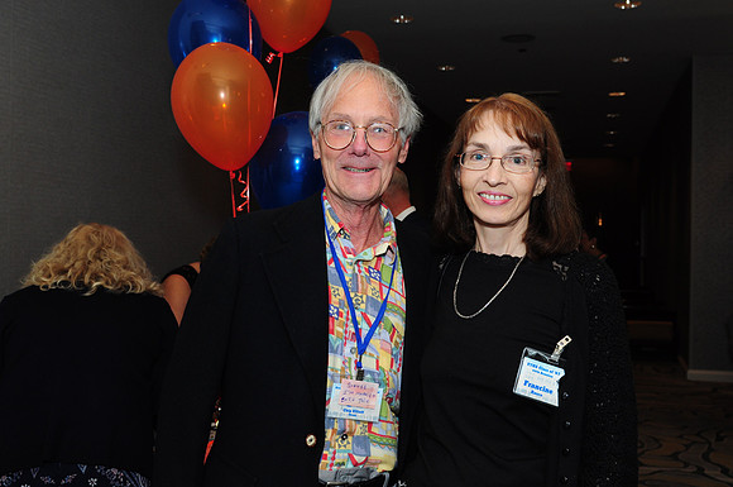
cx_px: 366
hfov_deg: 49.6
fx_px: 793
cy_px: 244
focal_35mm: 39
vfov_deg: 34.1
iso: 500
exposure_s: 1/60
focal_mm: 26
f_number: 5
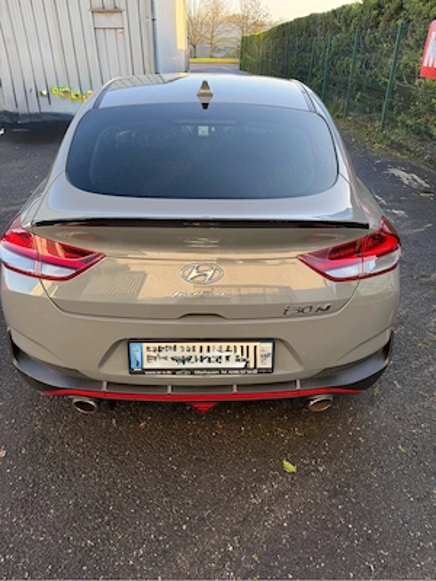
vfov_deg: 71.6
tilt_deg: -32.6
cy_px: 290
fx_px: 403
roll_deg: +0.1
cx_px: 218
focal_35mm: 24
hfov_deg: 56.8
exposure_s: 1/259
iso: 80
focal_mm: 6.76
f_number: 1.78
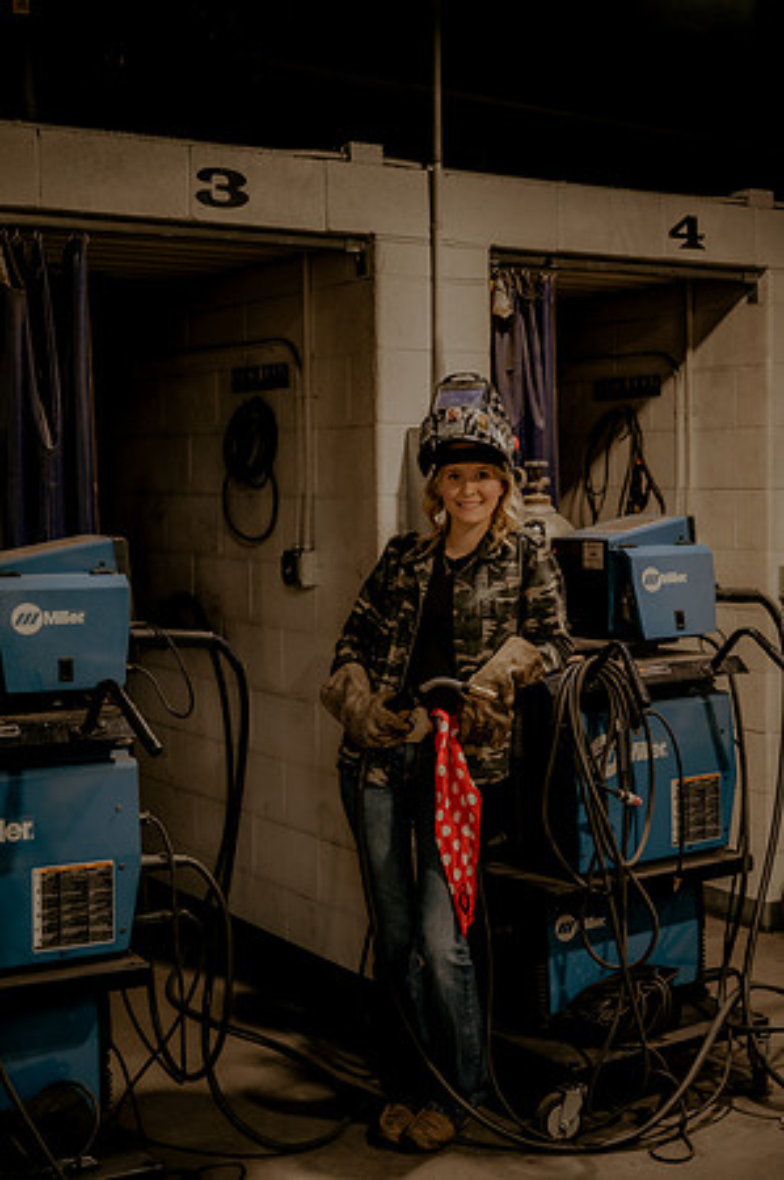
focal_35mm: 48
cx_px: 392
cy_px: 590
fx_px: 1572
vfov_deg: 41.2
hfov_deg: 28.0
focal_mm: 48
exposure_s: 1/200
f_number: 2.8
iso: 800
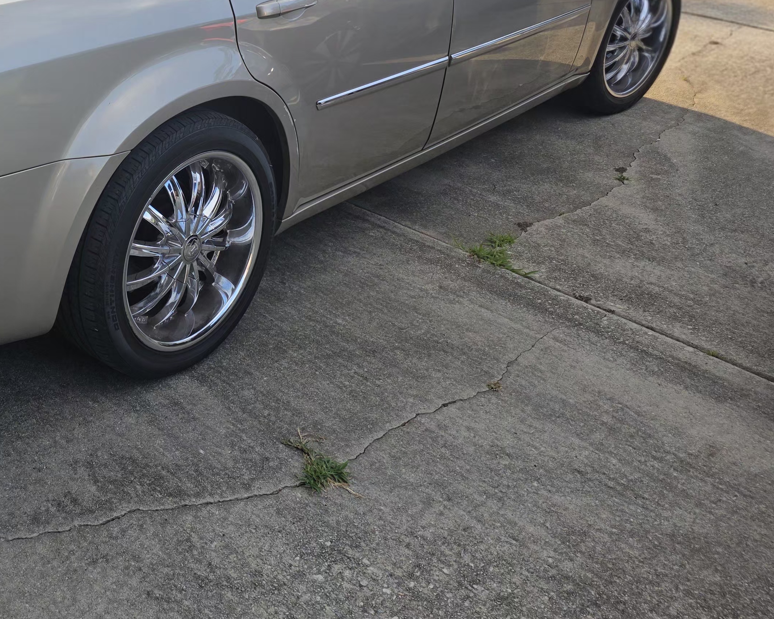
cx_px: 114
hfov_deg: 41.2
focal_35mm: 42
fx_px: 962
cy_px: 93
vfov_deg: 34.2
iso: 80
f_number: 1.7
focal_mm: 6.3
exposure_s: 1/1667
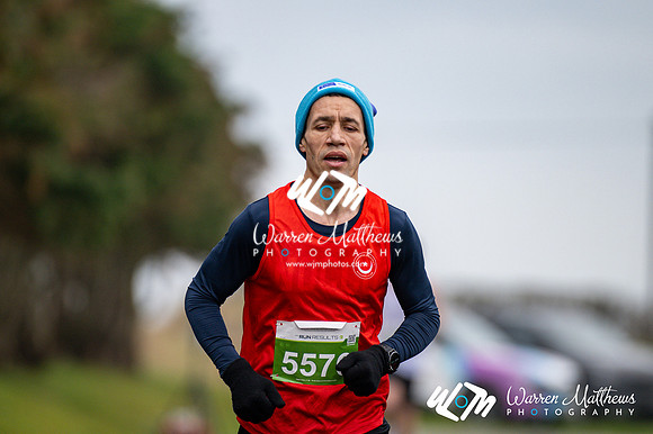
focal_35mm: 450
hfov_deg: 4.6
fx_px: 8158
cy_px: 217
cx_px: 326
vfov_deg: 3.1
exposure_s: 1/1600
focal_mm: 300
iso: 280
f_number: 2.8
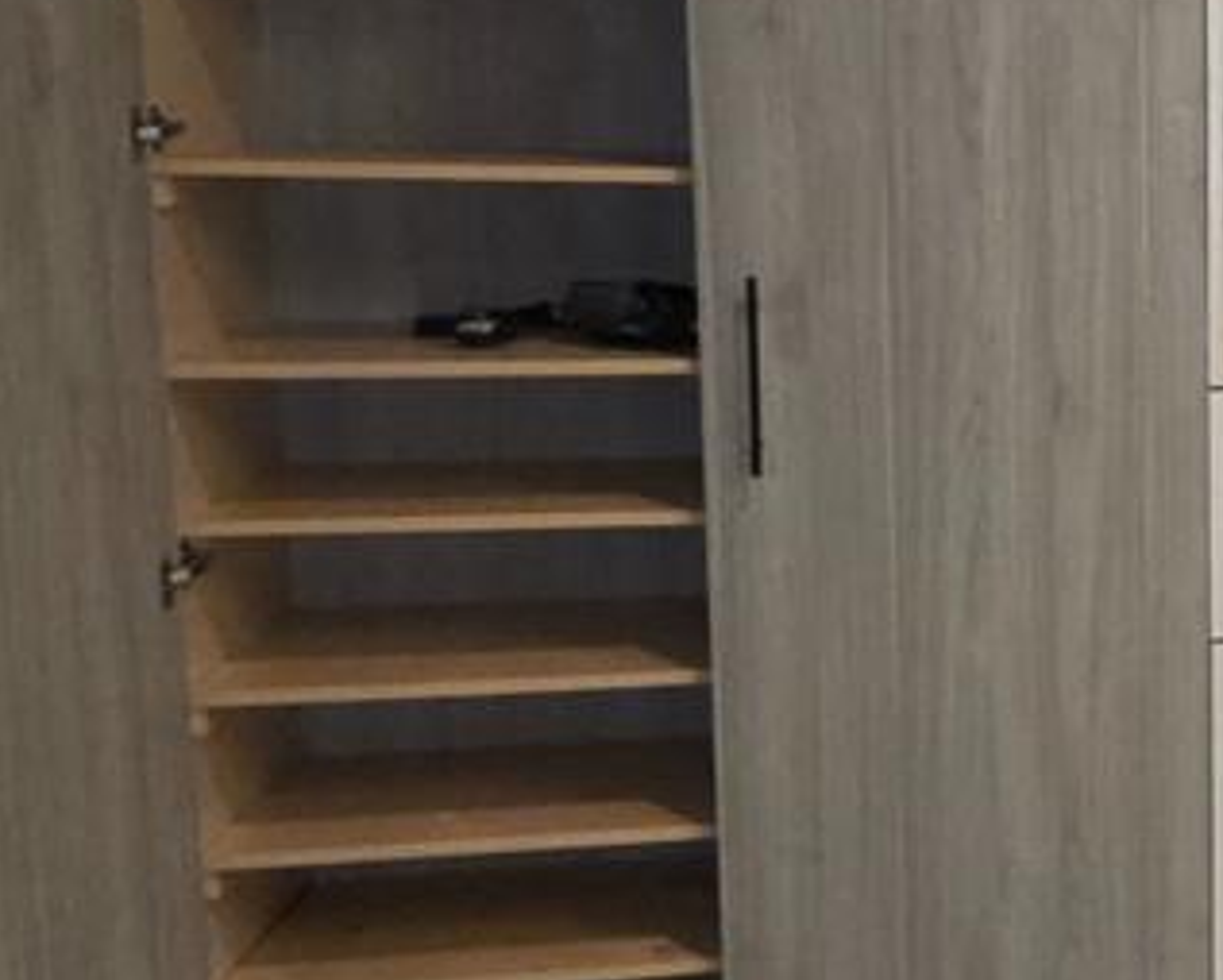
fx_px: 2173
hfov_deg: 24.0
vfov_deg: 25.3
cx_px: 1885
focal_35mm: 60
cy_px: 367
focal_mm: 2.2
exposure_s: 1/60
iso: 250
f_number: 1.9
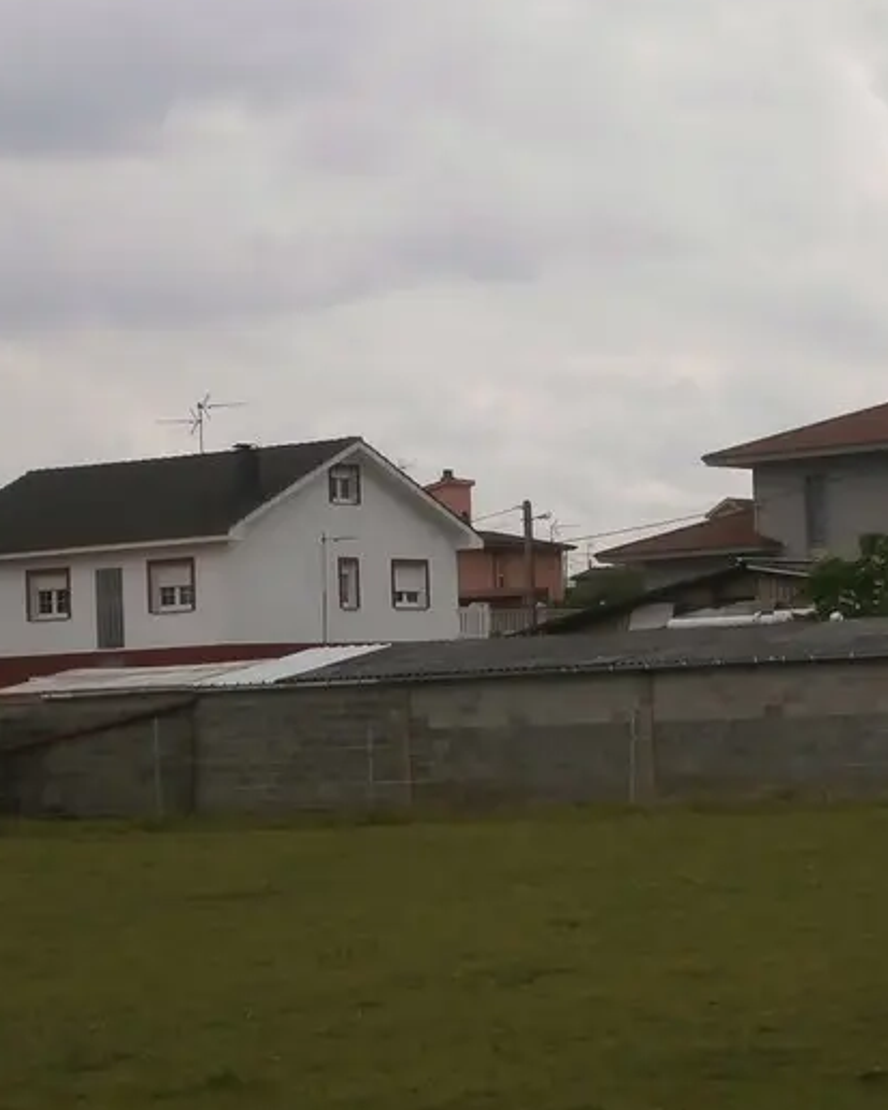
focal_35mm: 91
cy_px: 622
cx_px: 710
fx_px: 2989
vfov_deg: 21.0
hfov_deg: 16.8
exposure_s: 1/1250
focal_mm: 8.3
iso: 80
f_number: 3.4
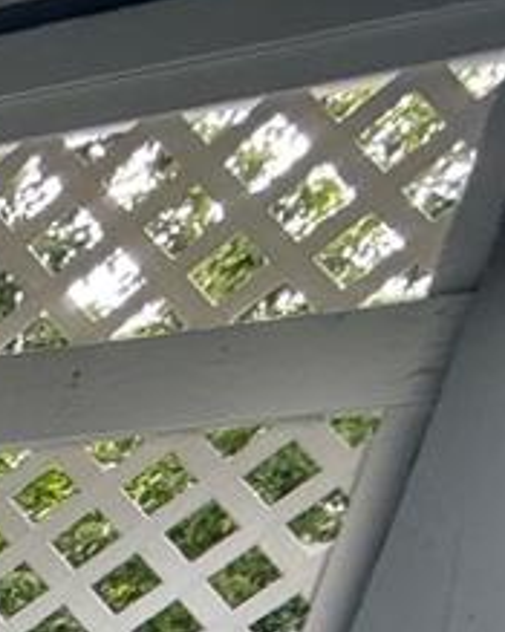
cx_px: -1428
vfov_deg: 14.2
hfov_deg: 8.6
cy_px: 1527
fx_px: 1683
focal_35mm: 90
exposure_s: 1/213
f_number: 2.2
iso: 50
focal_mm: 2.22
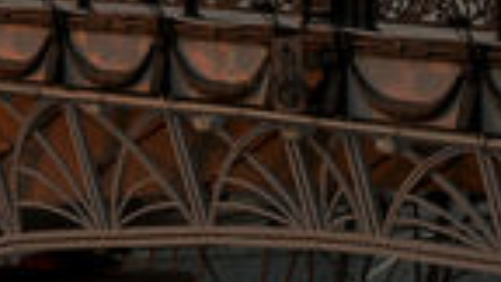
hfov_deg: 6.0
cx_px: -818
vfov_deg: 3.5
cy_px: -385
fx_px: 4560
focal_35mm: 343
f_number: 7.1
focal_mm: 35
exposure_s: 1/100
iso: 200
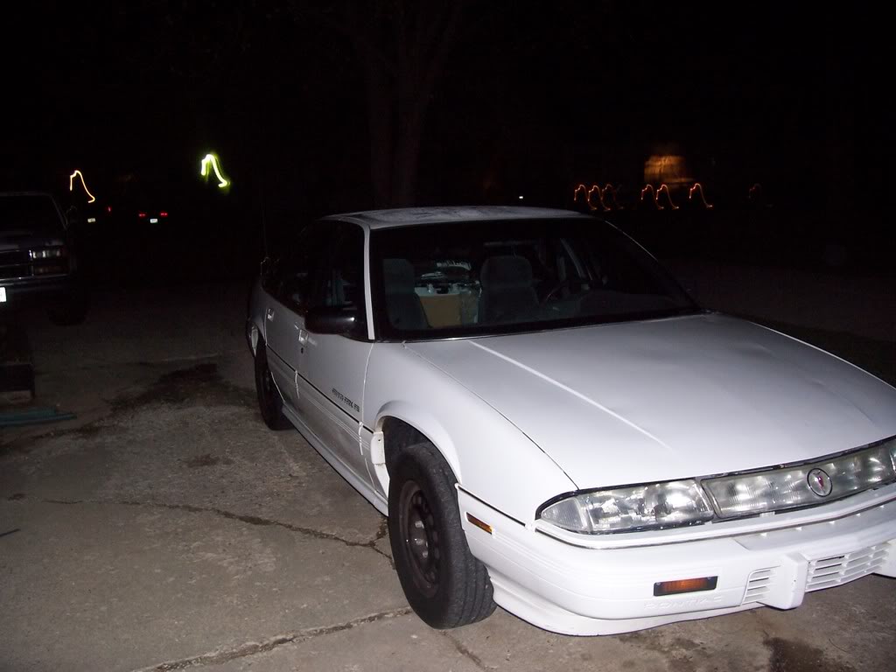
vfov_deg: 41.8
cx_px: 448
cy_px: 336
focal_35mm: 34
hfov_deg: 54.0
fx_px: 880
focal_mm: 5.6
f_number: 2.7
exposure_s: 1/2
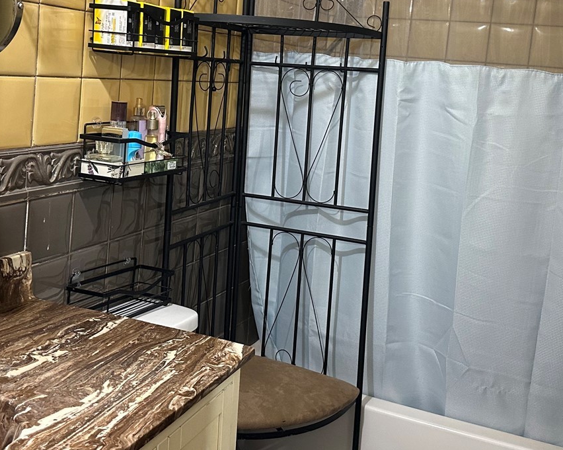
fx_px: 733
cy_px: 134
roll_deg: -5.3
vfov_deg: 33.7
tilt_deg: -5.4
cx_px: 260
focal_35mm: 44
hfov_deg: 42.0
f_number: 1.78
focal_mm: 6.86
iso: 400
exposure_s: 1/60
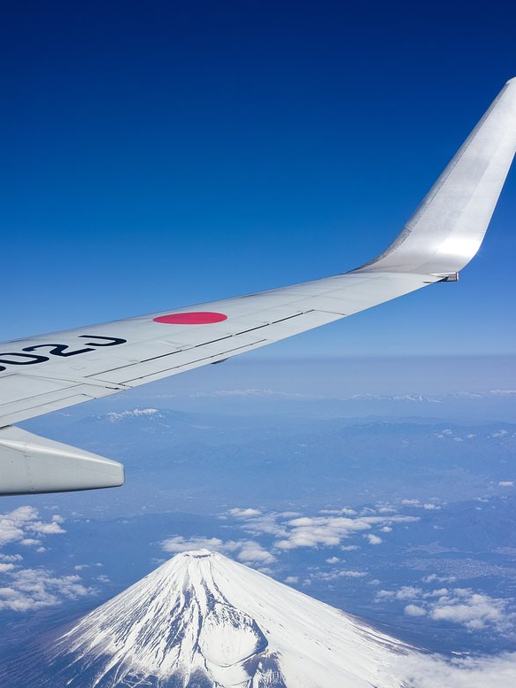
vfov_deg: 33.5
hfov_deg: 25.7
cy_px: 447
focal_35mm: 57
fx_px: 1133
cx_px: 244
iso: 100
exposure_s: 1/800
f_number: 5.6
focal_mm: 30
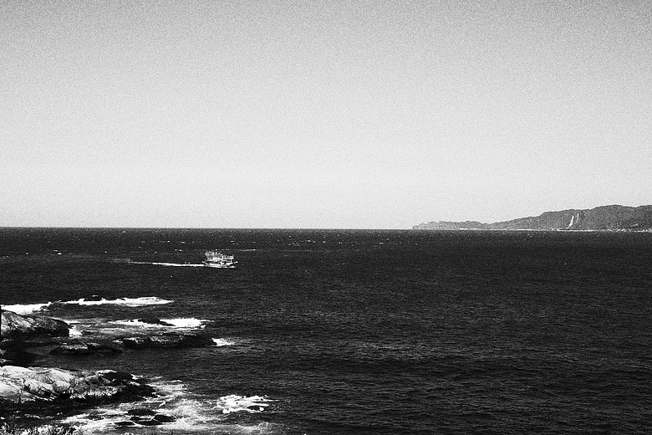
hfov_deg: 39.6
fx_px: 905
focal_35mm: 50
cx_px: 326
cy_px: 218
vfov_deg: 27.0
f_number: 2.8
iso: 160
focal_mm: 18.3
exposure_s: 1/500
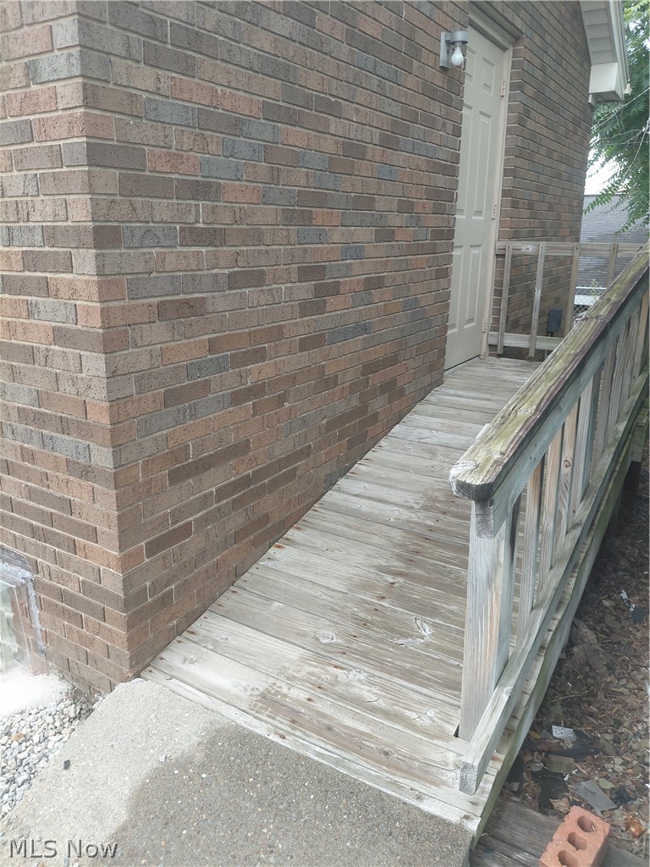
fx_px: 626
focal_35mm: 25
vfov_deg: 69.4
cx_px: 325
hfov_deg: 54.9
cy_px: 434
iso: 50
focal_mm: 4.69
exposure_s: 1/167
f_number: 1.8
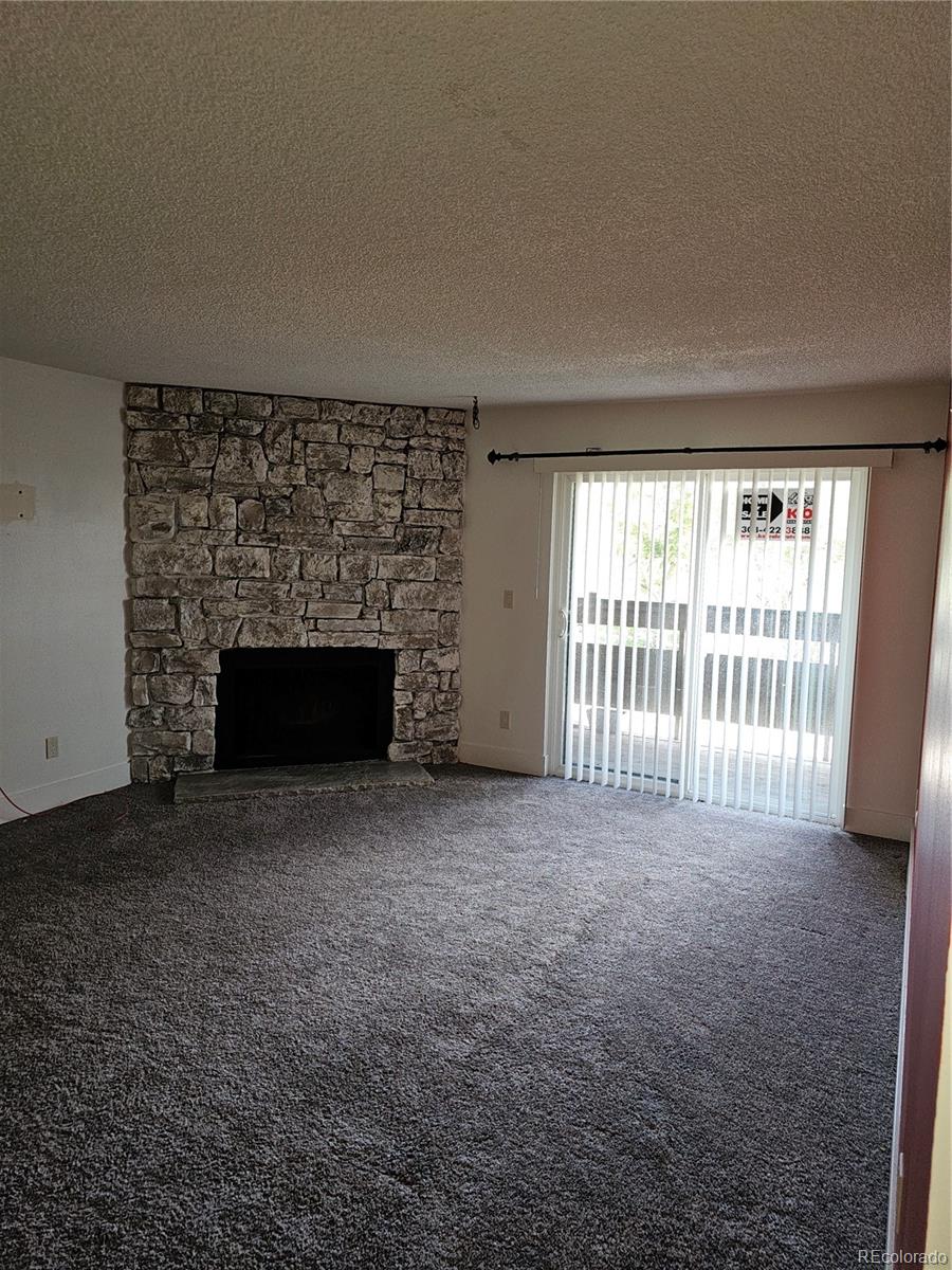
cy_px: 635
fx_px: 843
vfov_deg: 73.9
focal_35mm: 23
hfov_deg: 58.9
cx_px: 476
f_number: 1.7
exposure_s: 1/40
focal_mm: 6.3
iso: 100
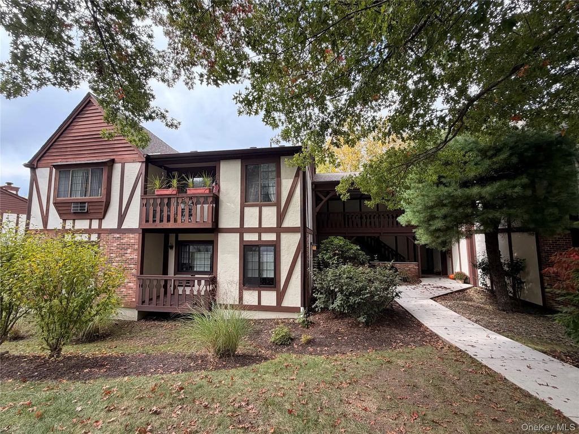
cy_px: 217
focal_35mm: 14
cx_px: 290
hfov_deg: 102.1
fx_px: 234
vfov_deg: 85.7
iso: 50
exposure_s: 1/386
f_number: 2.2
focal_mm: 2.22
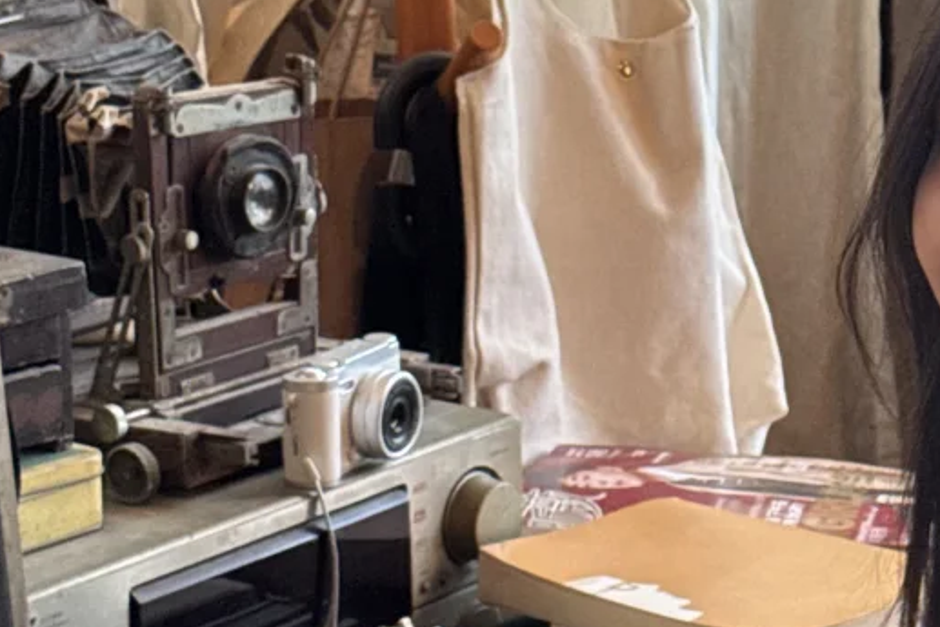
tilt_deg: -14.4
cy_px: 320
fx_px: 3630
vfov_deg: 9.9
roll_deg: -0.3
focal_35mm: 139
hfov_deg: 14.6
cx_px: 802
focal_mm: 6.76
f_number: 1.78
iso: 250
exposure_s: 1/33
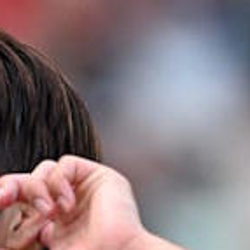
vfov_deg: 0.8
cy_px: 469
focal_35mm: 2136
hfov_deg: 0.8
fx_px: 17453
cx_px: -159
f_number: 4
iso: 1250
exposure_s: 1/2000
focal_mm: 400
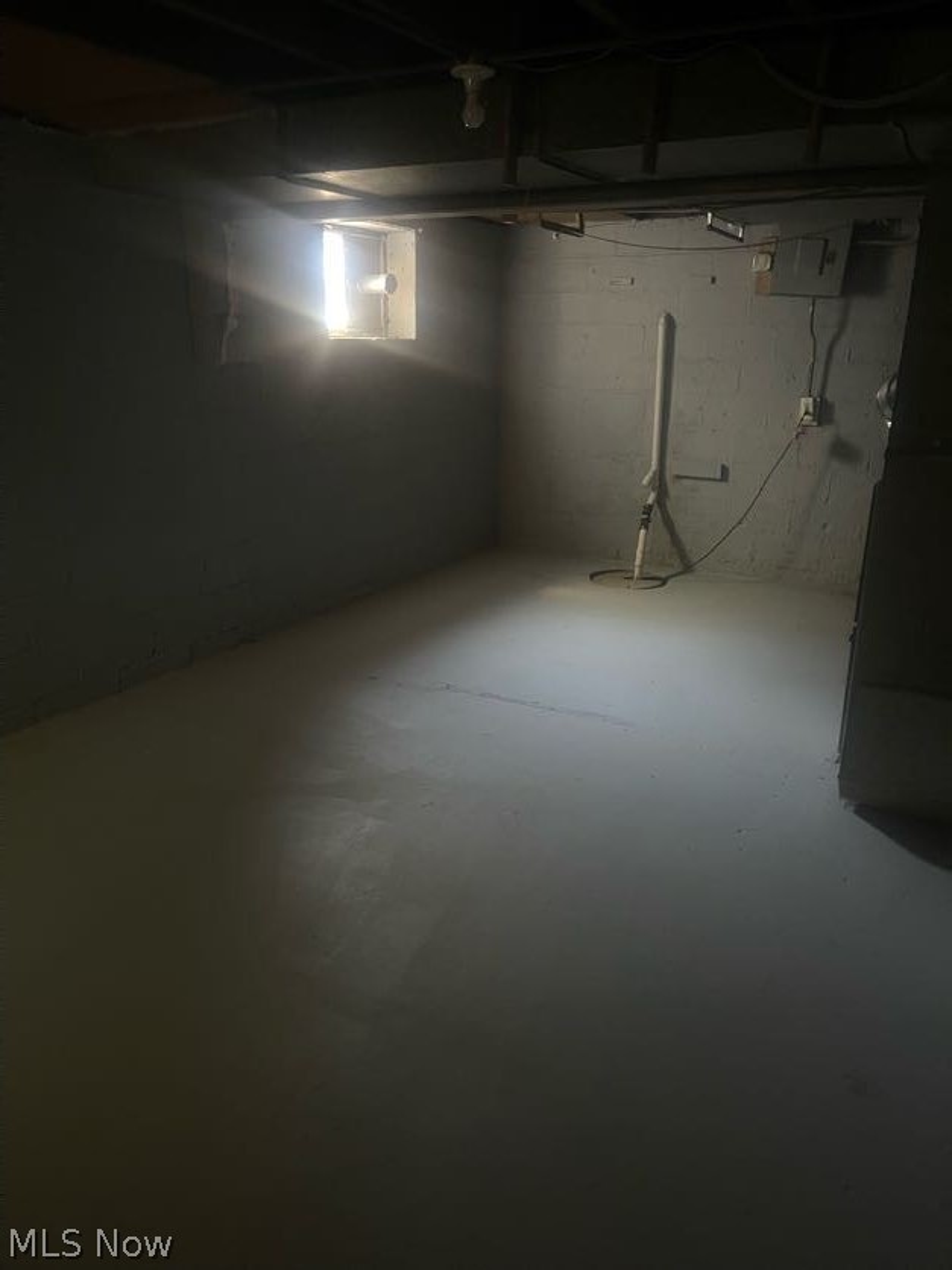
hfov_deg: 54.9
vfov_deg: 69.4
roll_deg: +1.0
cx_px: 476
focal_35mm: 25
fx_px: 917
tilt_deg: -15.9
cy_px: 635
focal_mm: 5.1
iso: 1000
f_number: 1.6
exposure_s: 1/30
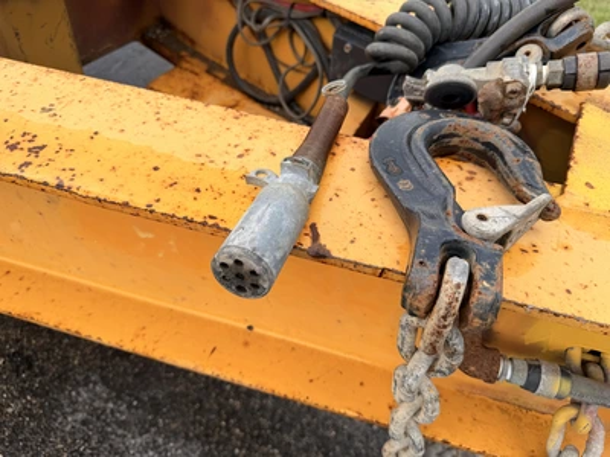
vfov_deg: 56.8
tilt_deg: -47.1
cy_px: 228
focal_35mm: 24
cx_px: 305
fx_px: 423
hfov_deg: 71.6
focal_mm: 6.76
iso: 80
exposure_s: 1/878
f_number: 1.78
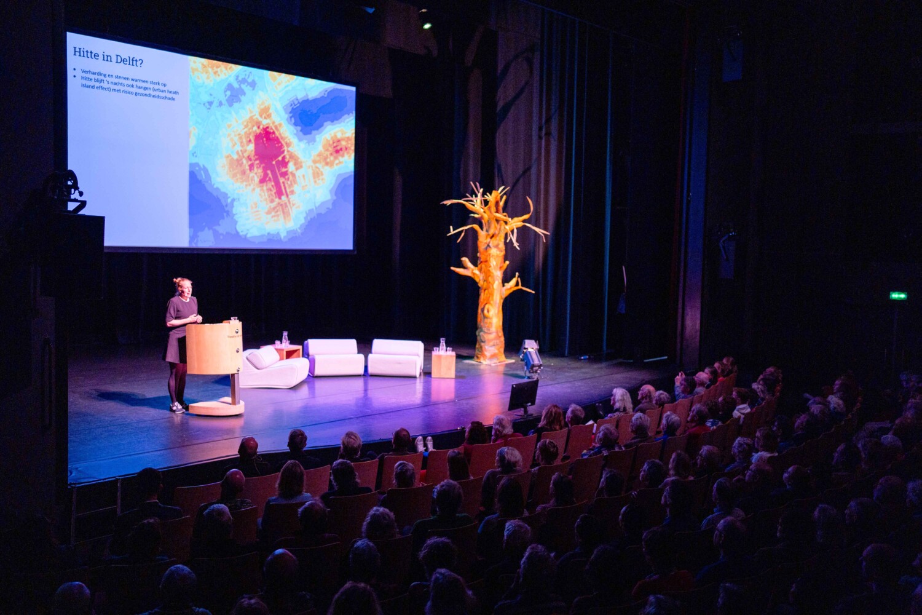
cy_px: 308
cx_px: 461
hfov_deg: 104.3
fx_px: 359
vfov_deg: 81.2
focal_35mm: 14
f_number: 1.8
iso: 1600
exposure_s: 1/100
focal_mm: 14
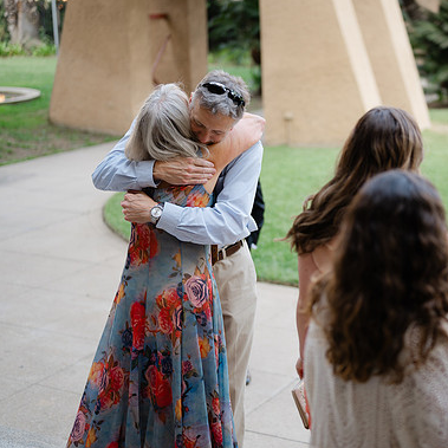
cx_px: 340
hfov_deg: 26.1
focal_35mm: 65
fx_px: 952
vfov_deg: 26.5
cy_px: 225
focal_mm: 50
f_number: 1.8
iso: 64
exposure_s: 1/250
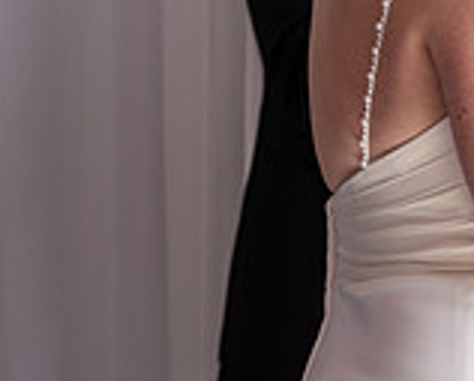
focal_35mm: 327
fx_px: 4596
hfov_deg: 5.8
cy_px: -44
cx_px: 858
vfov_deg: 4.7
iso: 125
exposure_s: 1/160
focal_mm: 95
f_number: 3.2
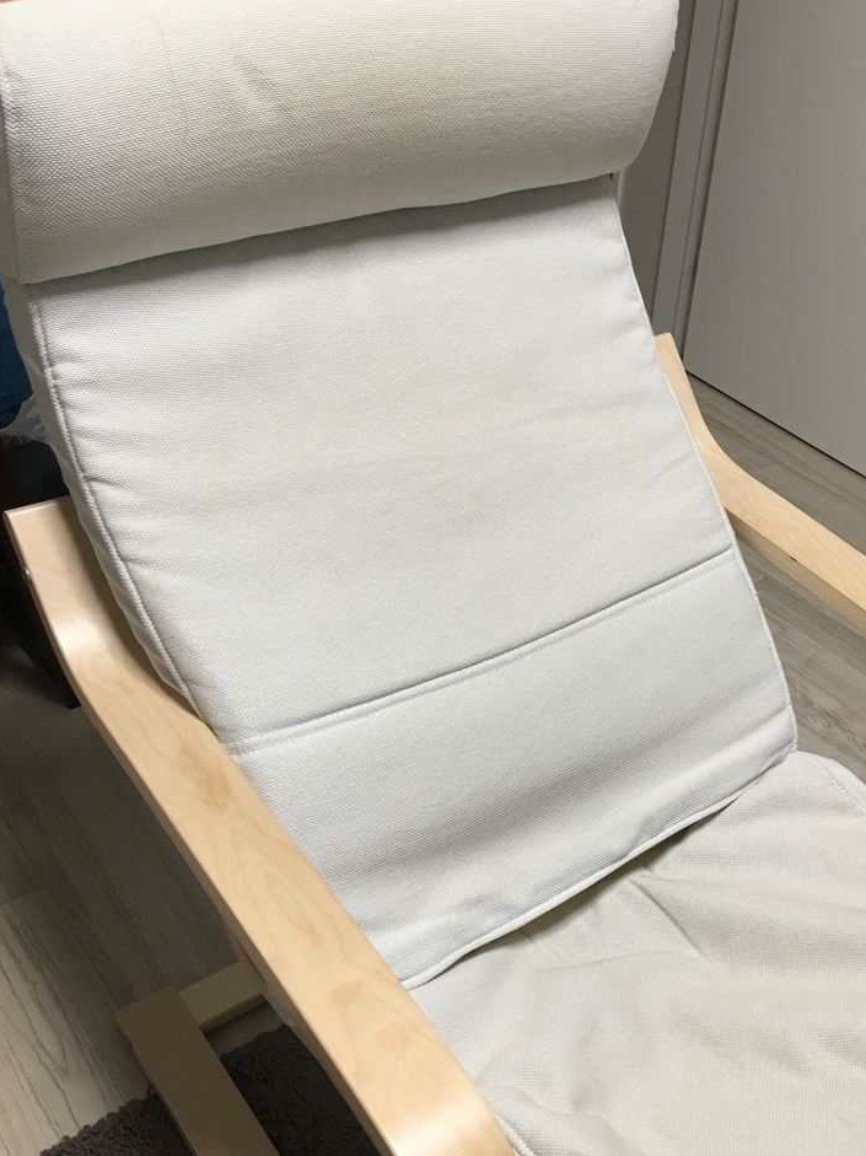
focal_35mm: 37
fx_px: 1235
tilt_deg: -36.3
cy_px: 658
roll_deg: -4.6
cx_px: 486
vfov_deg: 50.0
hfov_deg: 38.6
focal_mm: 4.15
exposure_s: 1/15
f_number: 2.2
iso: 32
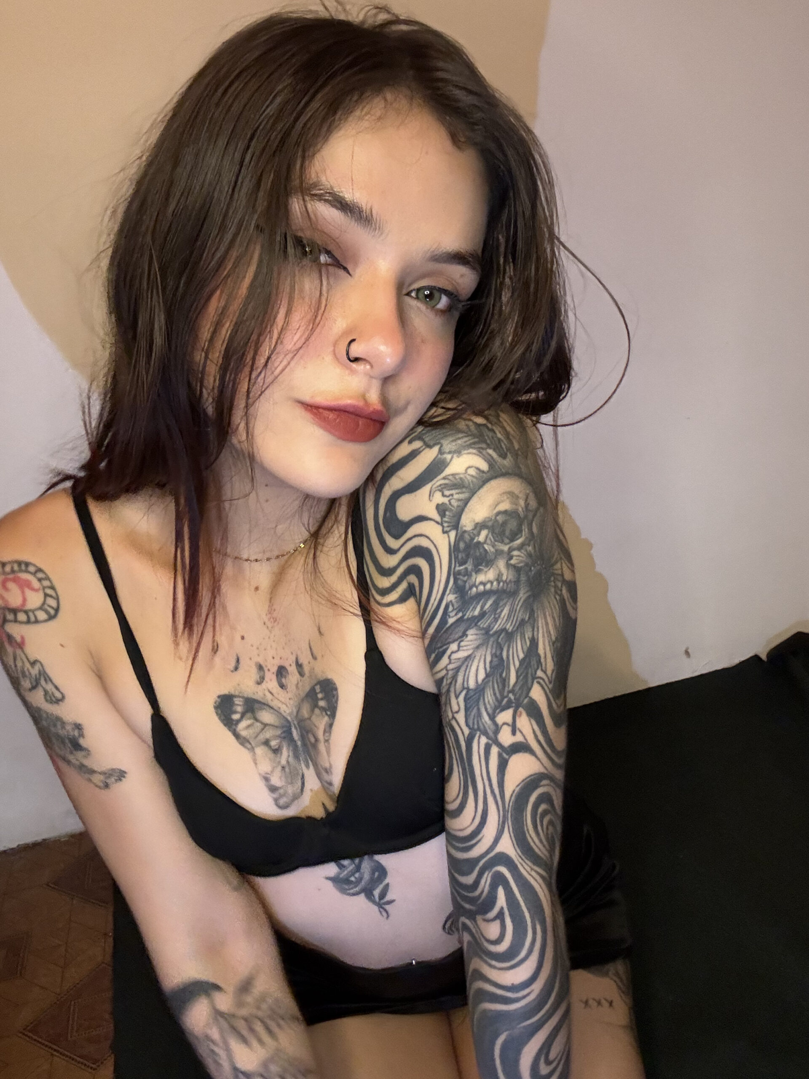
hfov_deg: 46.8
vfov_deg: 60.0
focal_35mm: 30
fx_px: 935
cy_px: 540
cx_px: 404
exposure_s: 1/30
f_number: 1.9
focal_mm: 2.69
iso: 500
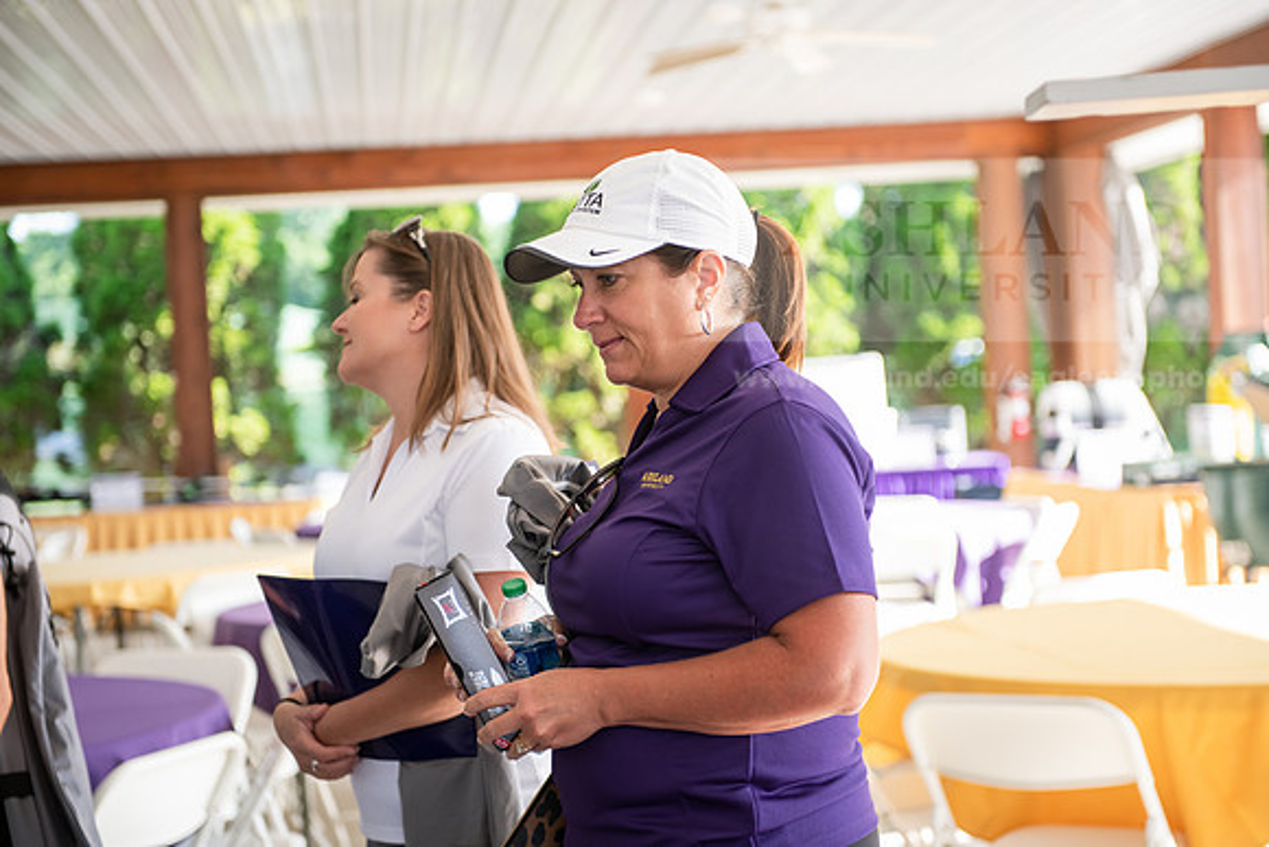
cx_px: 634
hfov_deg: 28.8
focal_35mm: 70
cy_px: 424
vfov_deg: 19.5
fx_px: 2468
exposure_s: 1/200
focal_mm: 70
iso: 400
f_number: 3.5
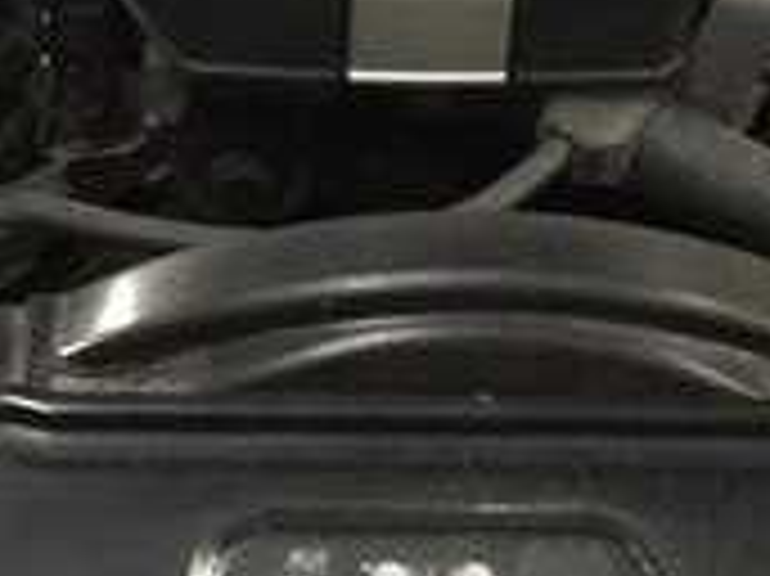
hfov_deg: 17.6
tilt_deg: -41.5
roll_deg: -4.4
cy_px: -290
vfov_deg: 12.5
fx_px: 2490
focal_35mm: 112
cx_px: 401
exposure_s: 1/17
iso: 320
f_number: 2.2
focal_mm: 4.15
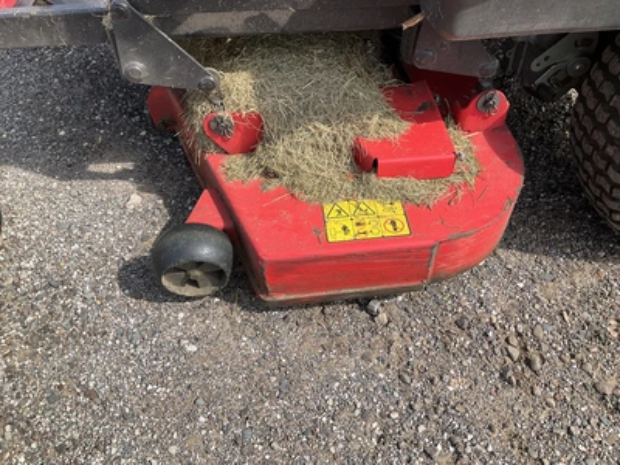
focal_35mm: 29
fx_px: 519
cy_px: 232
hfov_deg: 61.7
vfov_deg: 48.2
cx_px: 310
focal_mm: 3
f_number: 1.8
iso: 25
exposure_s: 1/883
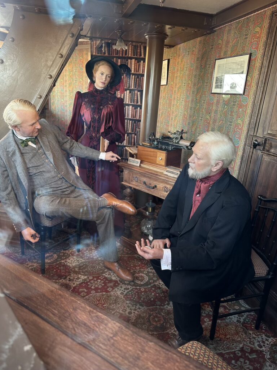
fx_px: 256
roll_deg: -4.9
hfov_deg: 56.8
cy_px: 185
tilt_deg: -18.7
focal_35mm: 24
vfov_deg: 71.6
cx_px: 138
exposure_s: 1/50
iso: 125
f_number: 1.78
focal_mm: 6.86
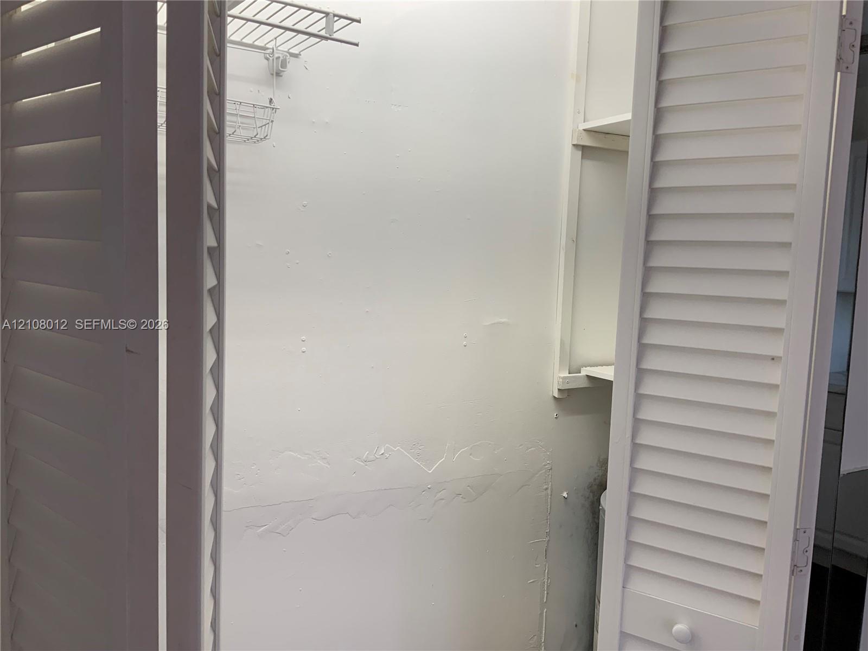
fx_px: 727
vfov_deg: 48.2
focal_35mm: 29
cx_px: 434
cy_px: 326
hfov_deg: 61.7
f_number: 1.8
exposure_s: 1/120
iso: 25
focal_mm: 3
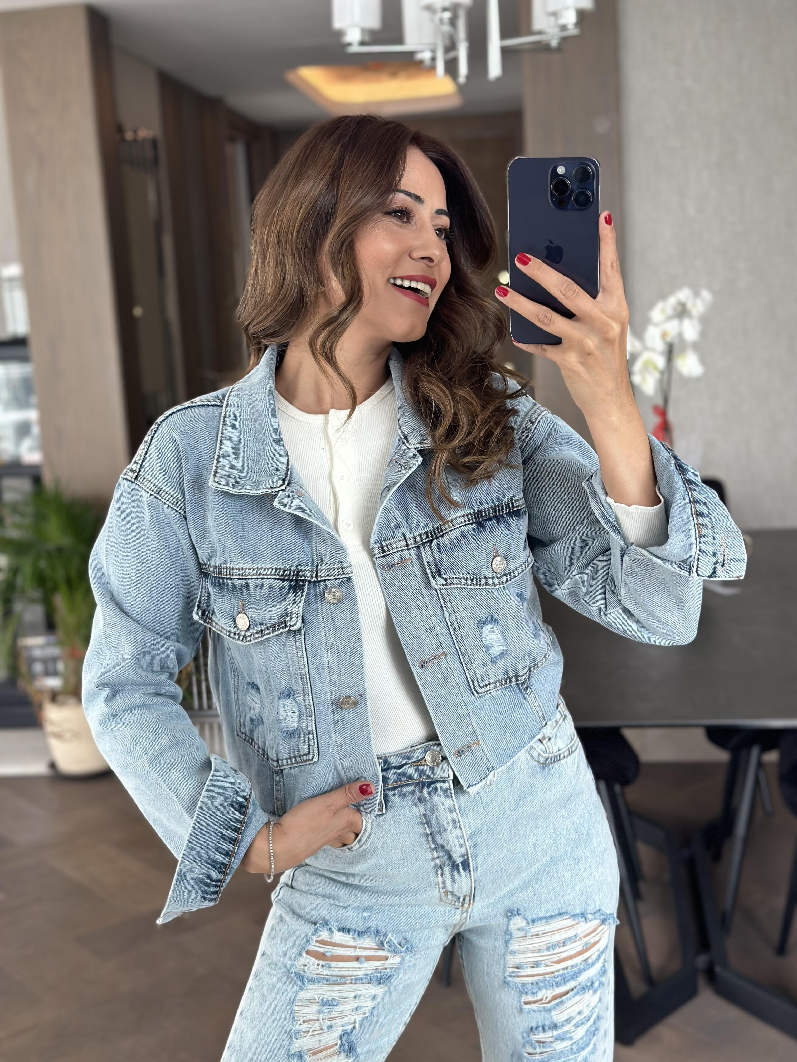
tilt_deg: -15.4
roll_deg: +3.0
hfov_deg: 30.3
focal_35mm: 48
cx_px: 398
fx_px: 1474
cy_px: 531
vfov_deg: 39.7
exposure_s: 1/60
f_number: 1.78
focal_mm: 6.86
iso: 125
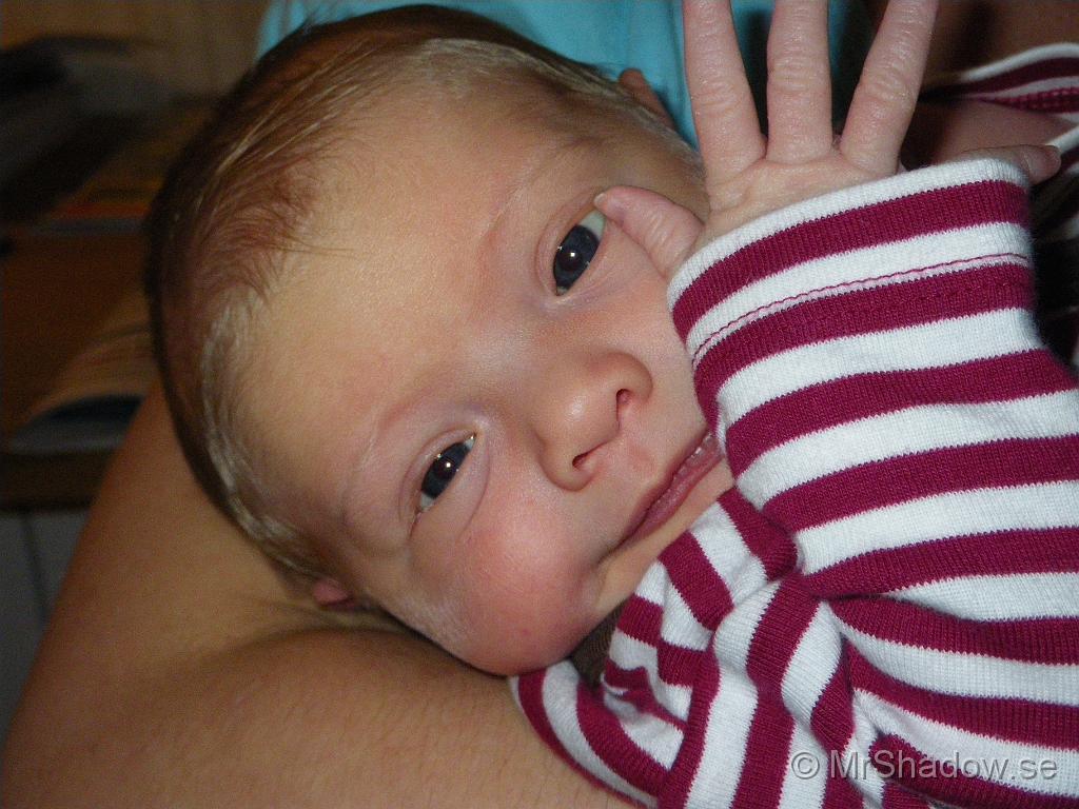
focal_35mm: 62
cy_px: 404
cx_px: 540
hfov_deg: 31.2
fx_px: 1933
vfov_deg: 23.7
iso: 400
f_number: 4.6
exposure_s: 1/80
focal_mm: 11.1
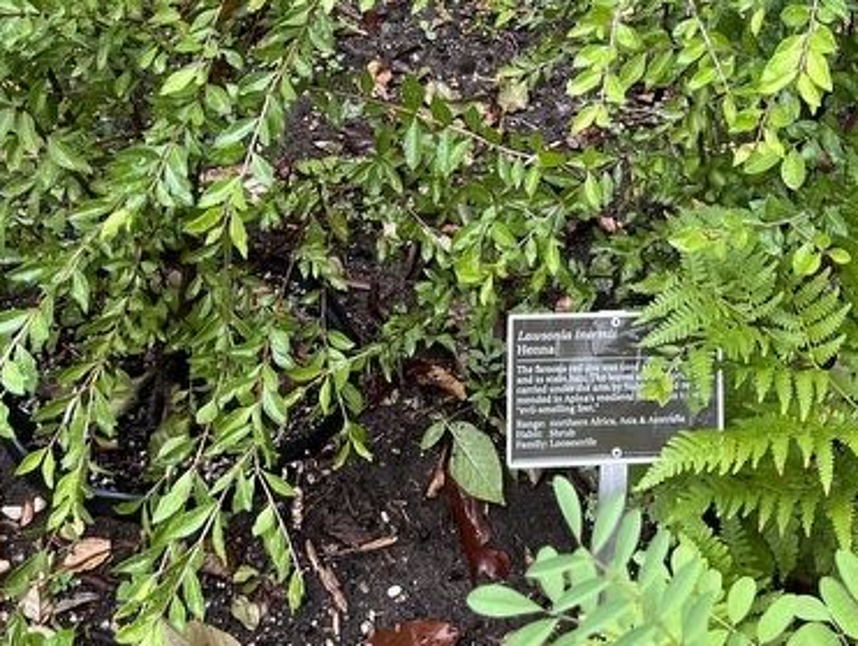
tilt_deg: -30.4
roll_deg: -6.6
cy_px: -46
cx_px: 615
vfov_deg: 24.6
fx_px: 1389
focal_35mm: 56
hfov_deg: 33.8
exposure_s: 1/122
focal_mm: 5.1
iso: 80
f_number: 1.6
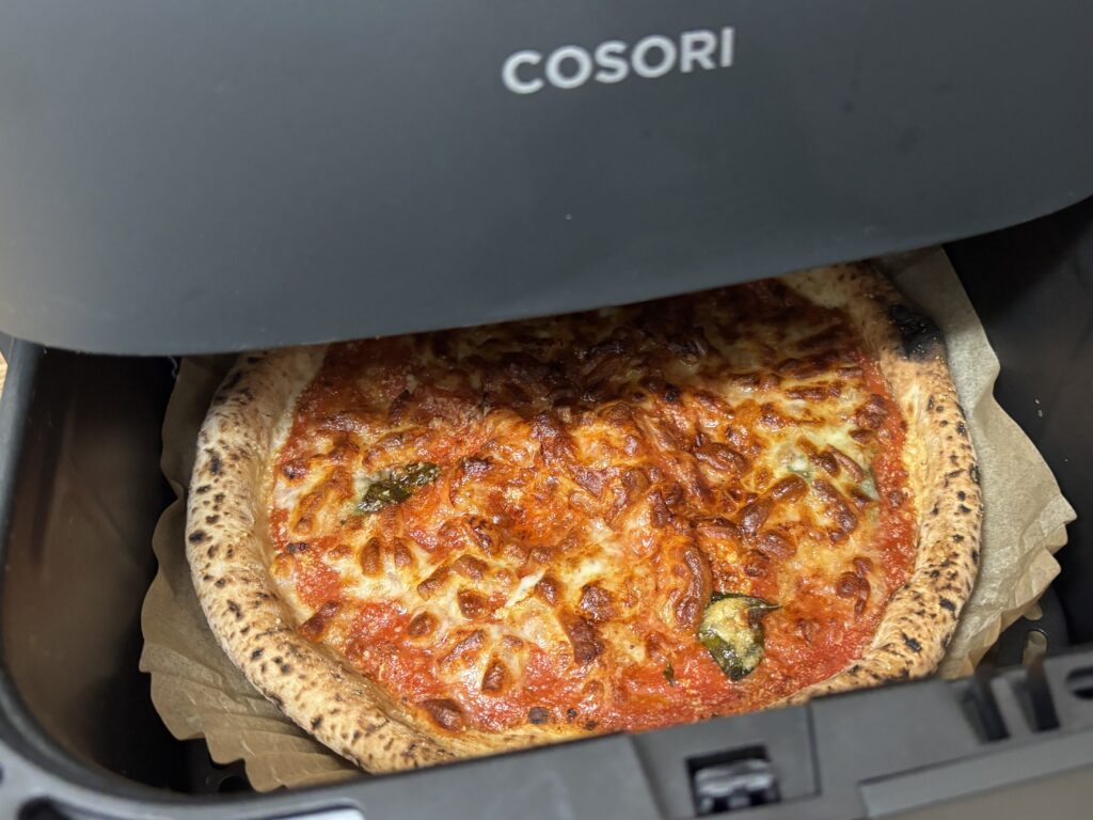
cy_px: 410
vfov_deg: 53.1
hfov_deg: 67.3
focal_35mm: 26
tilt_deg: -49.1
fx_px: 821
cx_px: 546
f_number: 1.6
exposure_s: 1/33
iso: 500
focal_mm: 5.96
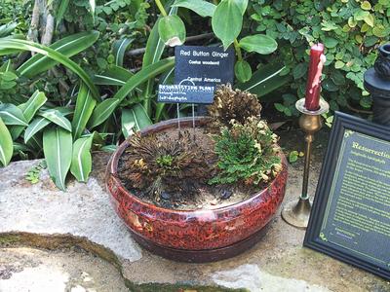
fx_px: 563
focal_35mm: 50
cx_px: 195
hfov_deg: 38.2
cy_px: 146
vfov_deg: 29.1
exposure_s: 1/60
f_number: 2.8
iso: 200
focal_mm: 10.8
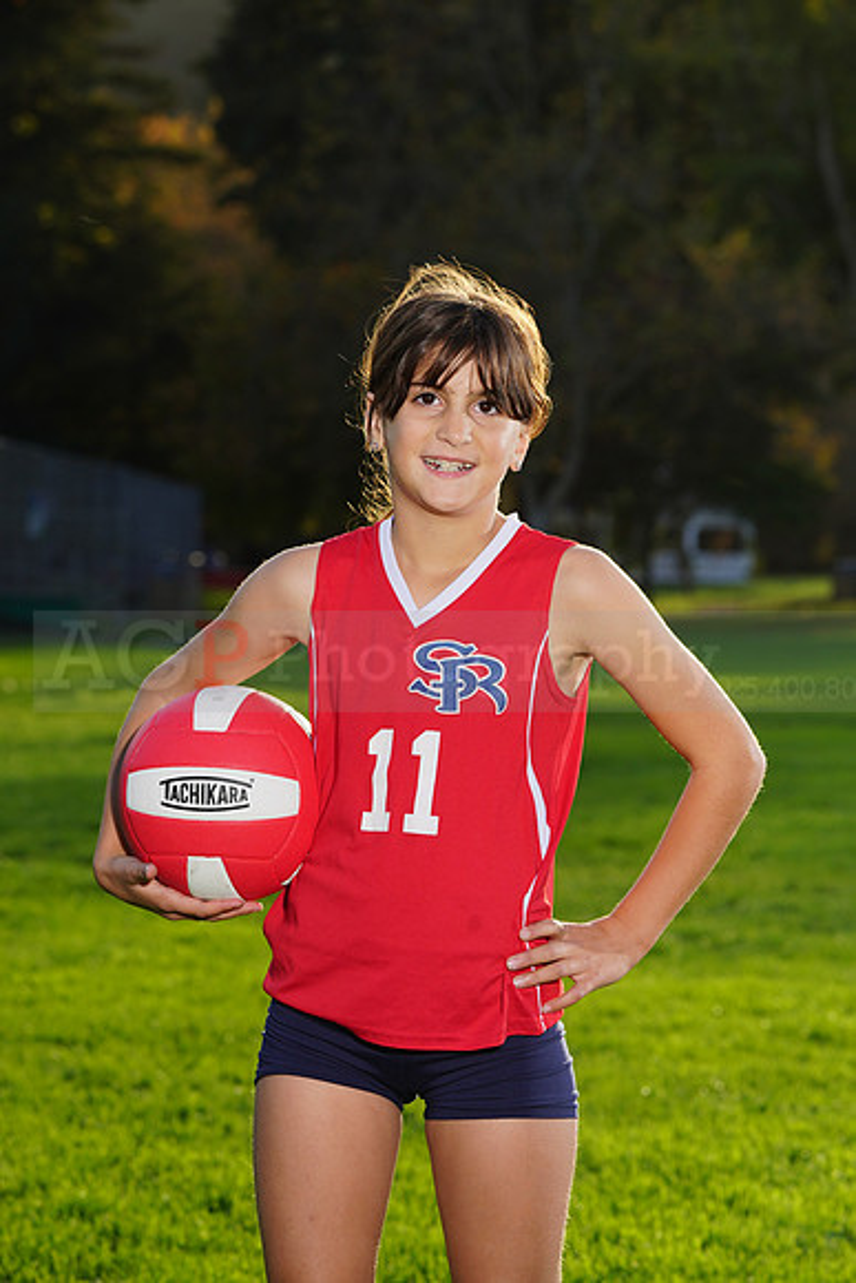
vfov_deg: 12.8
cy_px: 642
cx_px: 428
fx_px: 5703
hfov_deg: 8.6
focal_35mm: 160
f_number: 10
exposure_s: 1/250
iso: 200
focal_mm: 160
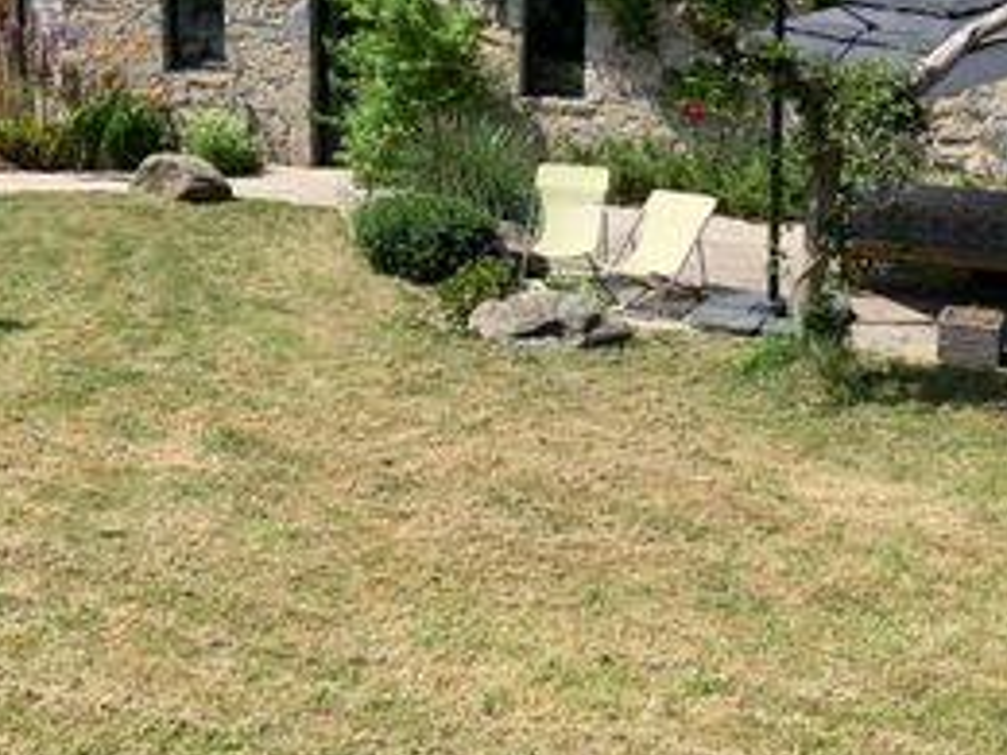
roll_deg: -0.9
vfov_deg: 24.1
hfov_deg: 32.1
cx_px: 565
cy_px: 155
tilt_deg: -11.6
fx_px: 1745
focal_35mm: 60
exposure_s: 1/1406
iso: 25
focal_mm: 4.25
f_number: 1.8
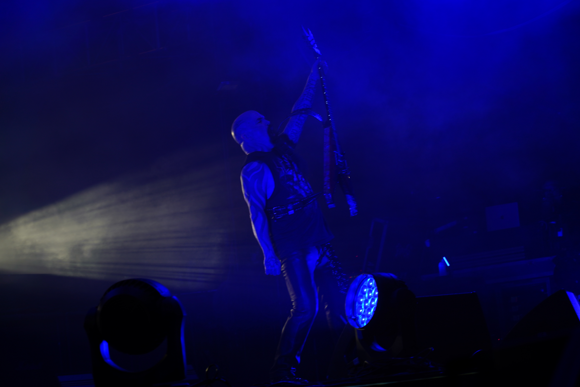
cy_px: 194
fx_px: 1692
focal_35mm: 105
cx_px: 290
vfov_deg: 13.0
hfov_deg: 19.5
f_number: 5
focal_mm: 105
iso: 100
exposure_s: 1/200
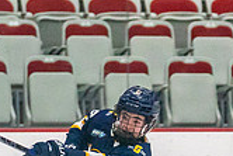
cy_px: 234
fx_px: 3796
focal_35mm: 586
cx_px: 83
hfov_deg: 3.5
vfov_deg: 2.3
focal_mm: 102
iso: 4000
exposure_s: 1/1600
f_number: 2.8
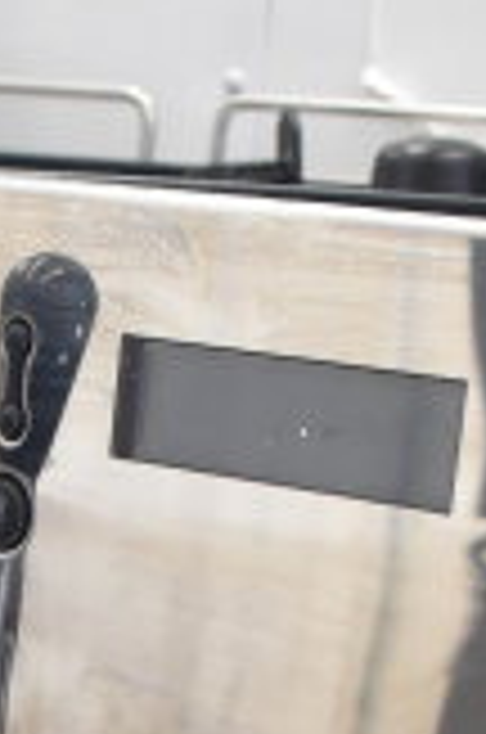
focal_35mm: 152
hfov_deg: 8.8
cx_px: -248
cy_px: 1245
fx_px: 3091
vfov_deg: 12.5
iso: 720
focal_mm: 18
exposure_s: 1/30
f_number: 3.5
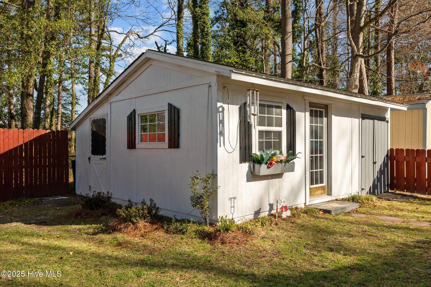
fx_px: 347
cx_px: 216
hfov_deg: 63.7
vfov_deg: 44.9
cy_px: 144
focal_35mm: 29
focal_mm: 29
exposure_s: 1/640
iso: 250
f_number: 8
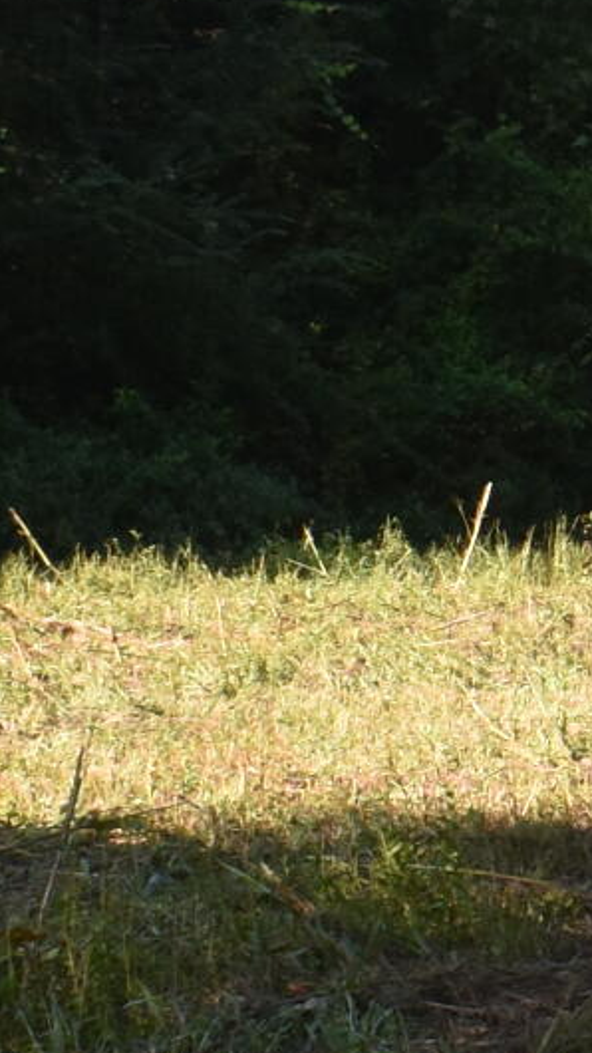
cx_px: 1418
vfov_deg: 13.4
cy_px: 701
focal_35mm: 160
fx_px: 4466
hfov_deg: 7.1
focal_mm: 18
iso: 200
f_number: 7.1
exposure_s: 1/250
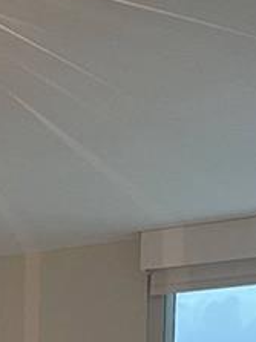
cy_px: 822
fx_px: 1382
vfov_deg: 11.6
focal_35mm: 140
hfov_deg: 10.3
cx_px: -86
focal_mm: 5.1
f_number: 1.6
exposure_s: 1/60
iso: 100
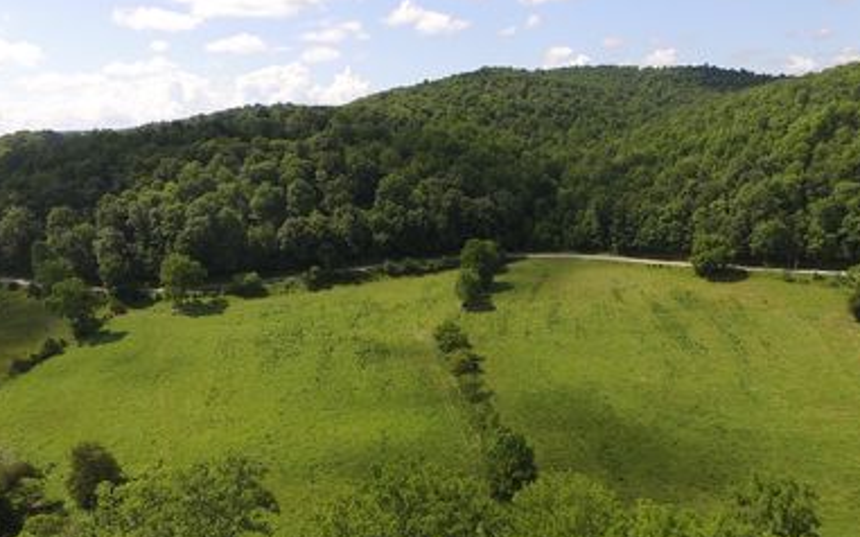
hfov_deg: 74.6
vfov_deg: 50.2
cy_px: 358
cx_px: 477
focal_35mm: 24
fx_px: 562
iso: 100
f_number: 2.8
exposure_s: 1/786
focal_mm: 3.61
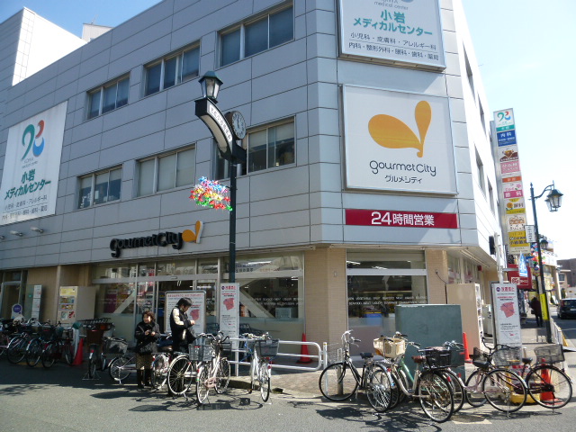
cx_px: 288
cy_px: 216
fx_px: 399
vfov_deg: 56.8
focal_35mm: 24
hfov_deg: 71.6
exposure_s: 1/400
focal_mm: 4.3
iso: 100
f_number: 4
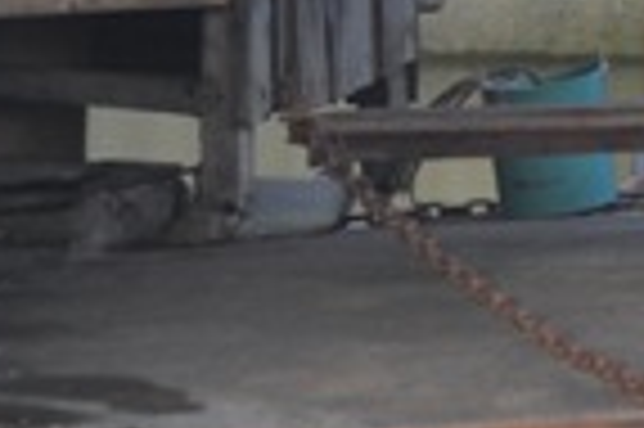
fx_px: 4620
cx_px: 874
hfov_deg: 7.9
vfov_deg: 5.3
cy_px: -27
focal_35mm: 259
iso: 250
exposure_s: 1/200
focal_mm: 55
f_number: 5.6
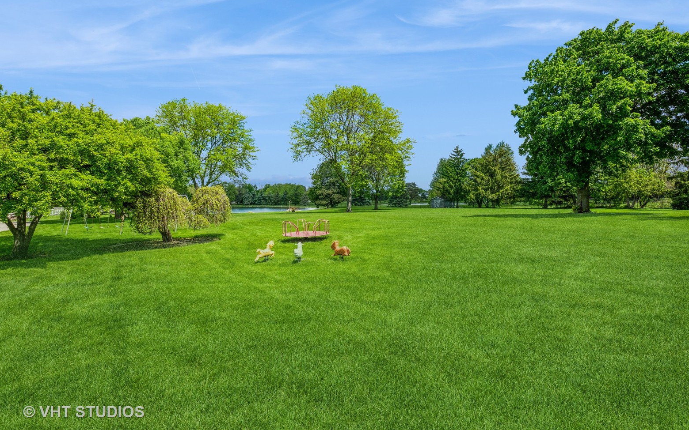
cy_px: 198
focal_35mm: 18
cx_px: 343
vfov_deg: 64.9
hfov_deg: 91.1
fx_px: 338
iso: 400
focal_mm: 17
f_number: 8
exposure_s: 1/800
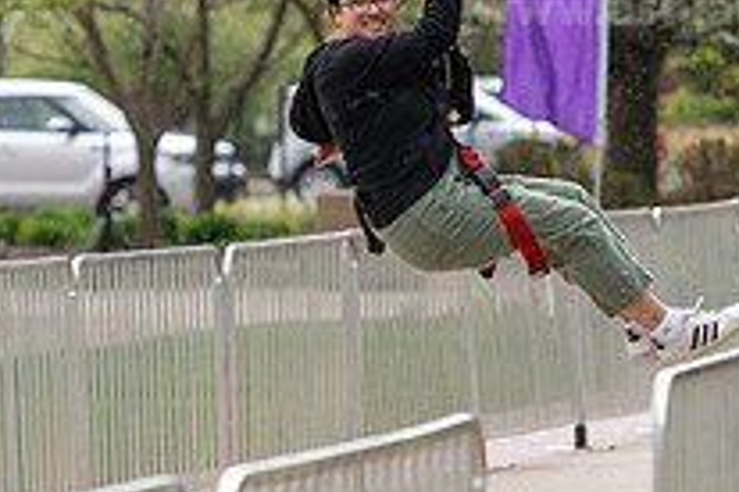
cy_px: 84
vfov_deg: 3.2
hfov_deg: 4.7
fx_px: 8929
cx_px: 311
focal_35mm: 435
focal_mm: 155
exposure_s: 1/640
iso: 500
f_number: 3.5
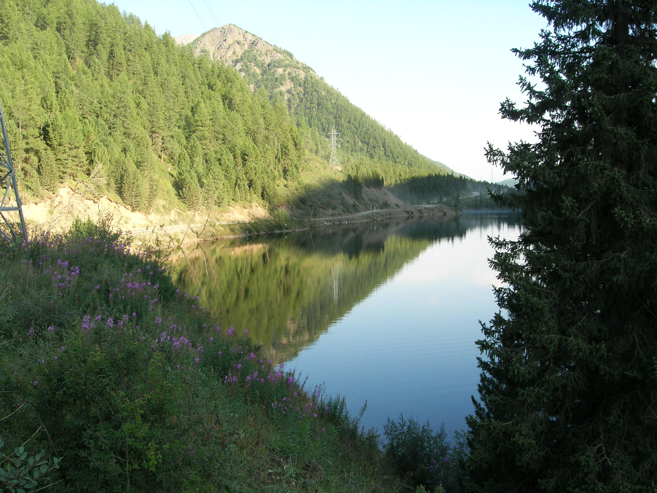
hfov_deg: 49.0
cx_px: 328
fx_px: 721
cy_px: 246
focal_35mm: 38
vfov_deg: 37.7
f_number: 4.8
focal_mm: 7.8
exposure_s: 1/145
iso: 64
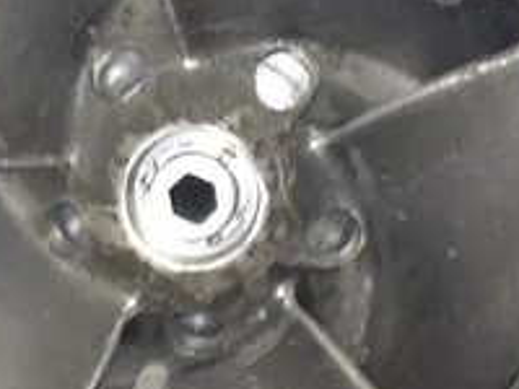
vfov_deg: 21.0
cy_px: 174
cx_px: 195
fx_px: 1050
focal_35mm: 70
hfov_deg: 27.7
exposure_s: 1/20
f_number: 2.4
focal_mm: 4.28
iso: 64
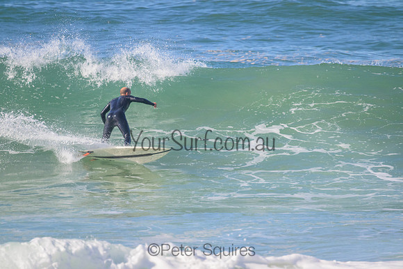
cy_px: 134
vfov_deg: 1.7
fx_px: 8957
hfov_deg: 2.6
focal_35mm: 800
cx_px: 202
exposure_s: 1/2000
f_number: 11
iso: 2000
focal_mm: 800
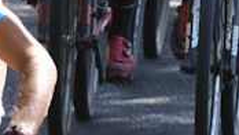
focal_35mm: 1444
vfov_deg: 0.8
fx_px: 9154
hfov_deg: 1.5
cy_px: 50
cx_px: -284
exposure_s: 1/640
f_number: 3.2
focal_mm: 200
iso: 640
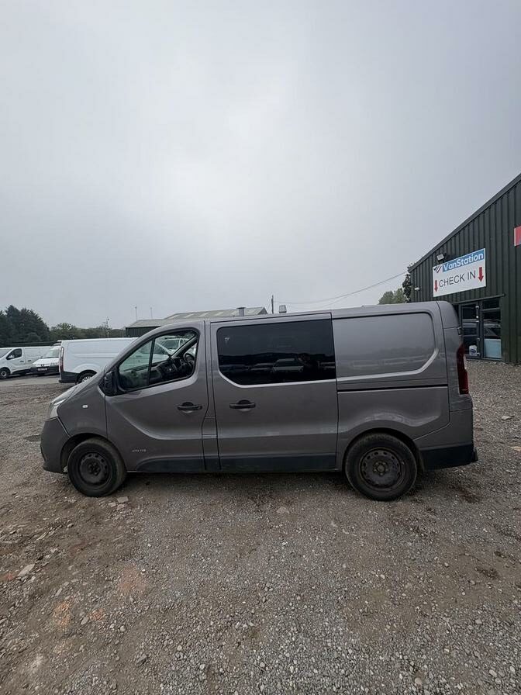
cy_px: 348
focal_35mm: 14
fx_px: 281
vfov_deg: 102.1
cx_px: 260
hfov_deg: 85.7
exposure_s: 1/858
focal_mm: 2.22
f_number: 2.2
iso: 40
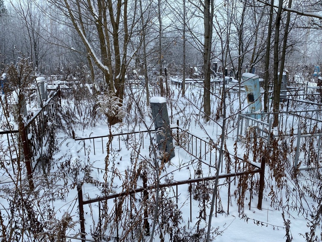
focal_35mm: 26
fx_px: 242
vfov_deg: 53.1
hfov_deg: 67.3
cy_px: 121
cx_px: 161
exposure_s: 1/772
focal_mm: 4.25
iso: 32
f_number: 1.8
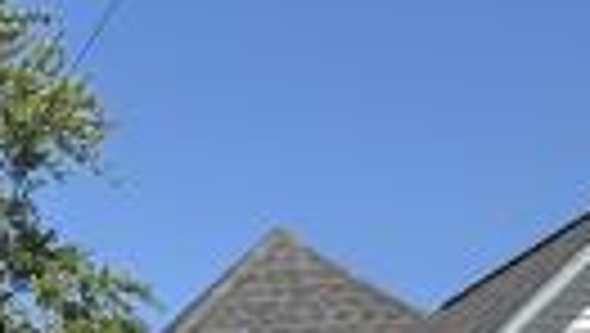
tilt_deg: +3.8
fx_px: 2709
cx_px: 140
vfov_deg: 6.8
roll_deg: +0.5
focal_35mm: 173
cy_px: 670
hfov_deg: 12.4
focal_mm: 5.96
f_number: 1.6
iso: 32
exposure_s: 1/4630
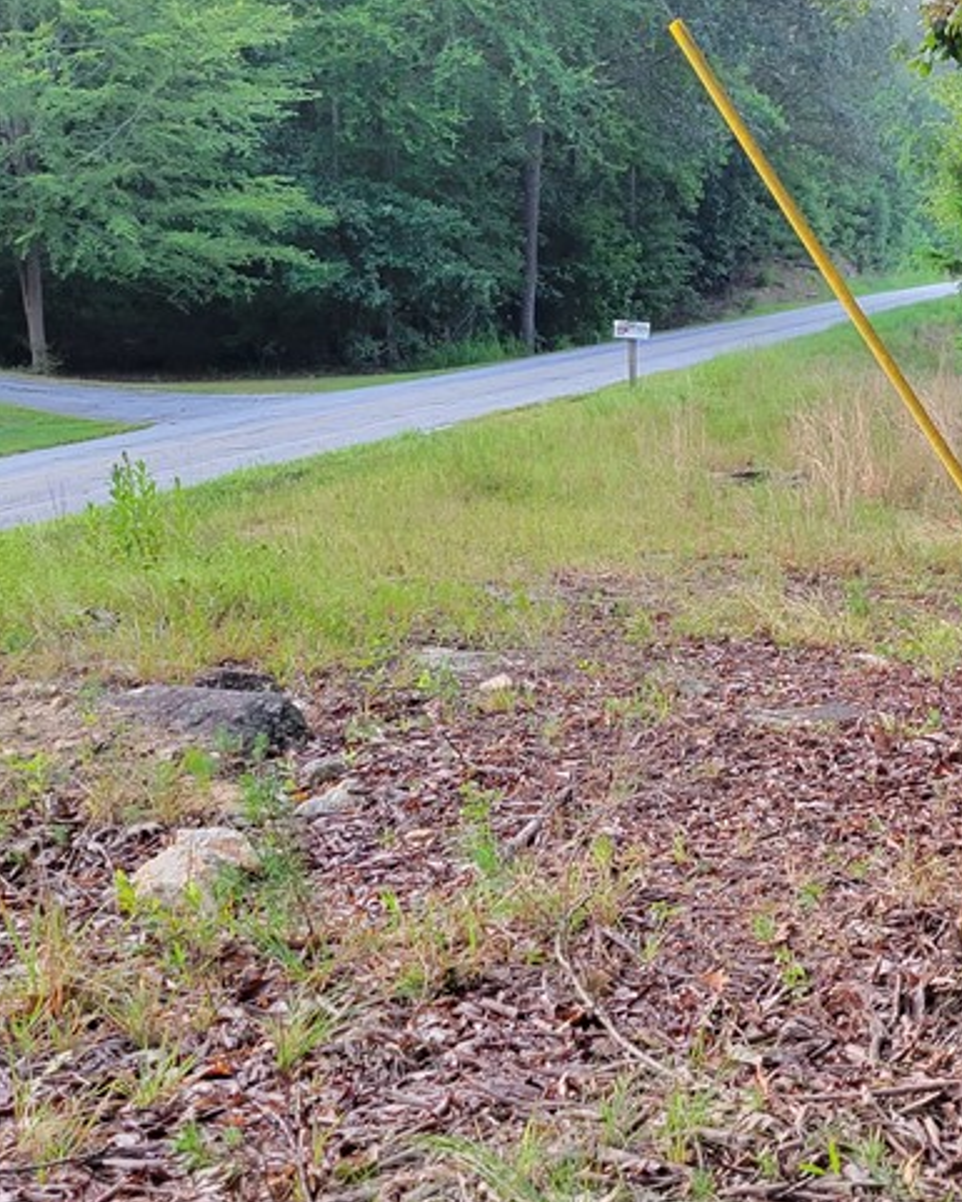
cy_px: 655
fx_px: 1921
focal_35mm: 54
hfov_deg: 26.9
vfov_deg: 34.7
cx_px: 915
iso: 200
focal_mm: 5.4
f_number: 1.8
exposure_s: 1/120
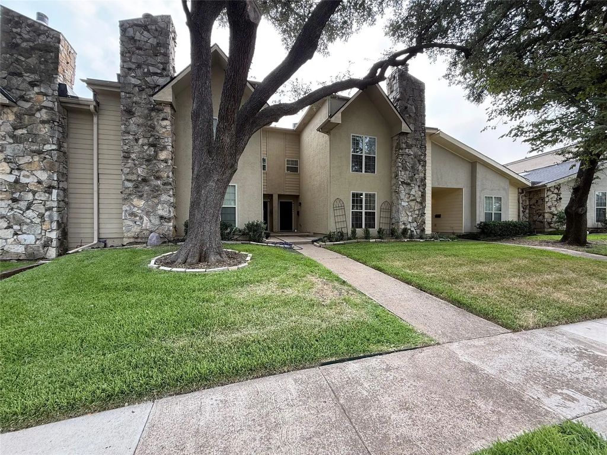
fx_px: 245
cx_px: 304
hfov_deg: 102.1
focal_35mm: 14
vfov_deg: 85.7
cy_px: 228
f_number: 2.2
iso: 50
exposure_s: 1/228
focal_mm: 2.22
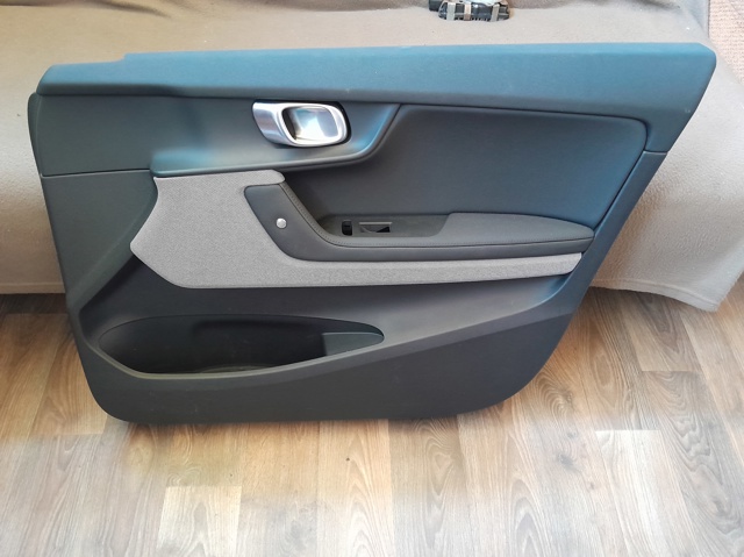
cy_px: 278
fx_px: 558
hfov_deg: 67.3
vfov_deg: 53.0
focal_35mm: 26
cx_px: 372
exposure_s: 1/25
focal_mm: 3.98
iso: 640
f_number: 1.8
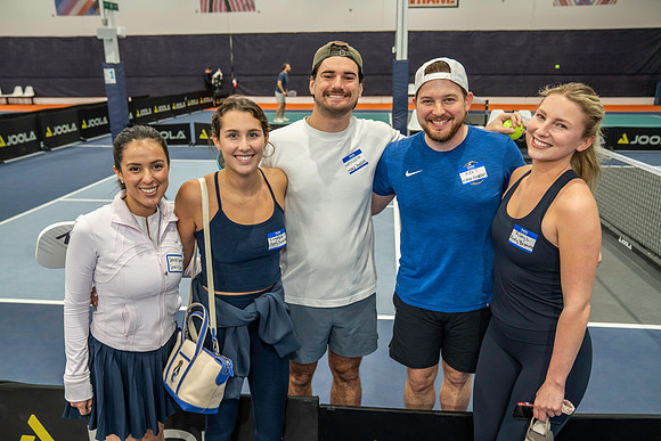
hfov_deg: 63.6
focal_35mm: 29
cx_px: 330
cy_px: 220
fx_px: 533
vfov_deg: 45.0
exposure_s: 1/160
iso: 2000
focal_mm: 29
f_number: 4
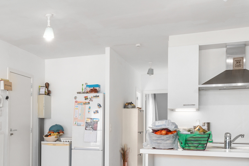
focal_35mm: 47
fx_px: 325
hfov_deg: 38.5
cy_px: 128
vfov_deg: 28.2
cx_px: 17
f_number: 11
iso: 250
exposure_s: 1/250
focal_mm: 14
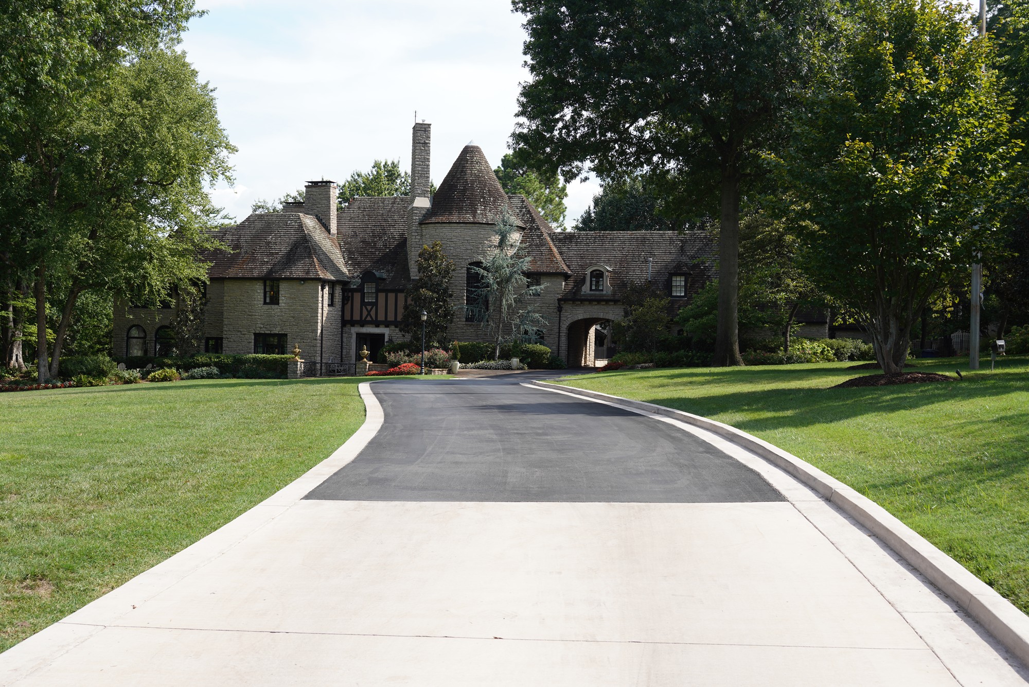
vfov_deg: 31.9
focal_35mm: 42
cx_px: 514
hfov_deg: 46.4
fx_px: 1201
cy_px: 344
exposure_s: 1/100
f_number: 9
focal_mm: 42
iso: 100
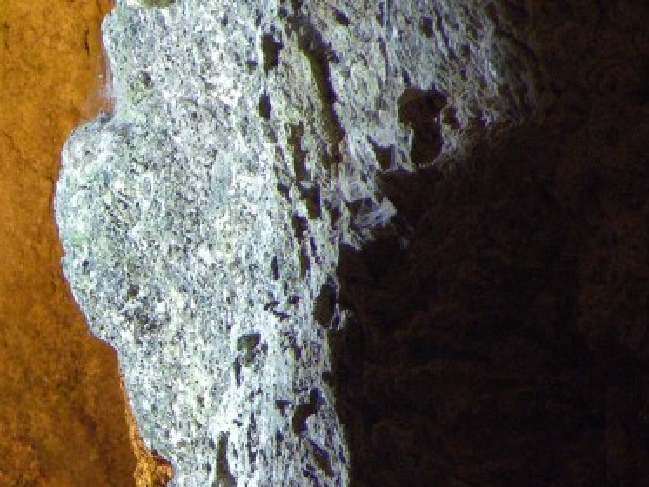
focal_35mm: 768
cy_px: 252
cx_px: -120
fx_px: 14404
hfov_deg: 2.6
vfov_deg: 1.9
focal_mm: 71.2
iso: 200
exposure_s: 1.98
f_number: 4.2
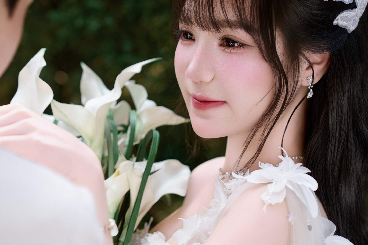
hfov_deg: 16.4
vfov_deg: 11.0
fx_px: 1278
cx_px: 172
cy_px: 171
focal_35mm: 125
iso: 200
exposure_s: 1/800
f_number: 3.2
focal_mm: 74
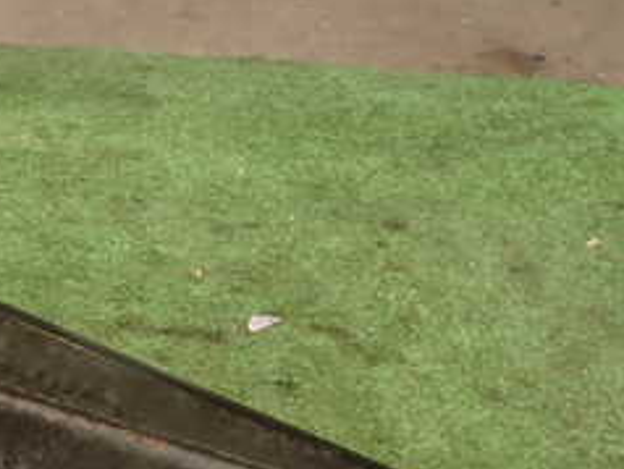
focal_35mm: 63
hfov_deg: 30.2
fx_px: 1137
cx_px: 157
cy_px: 537
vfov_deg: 21.9
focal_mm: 4.5
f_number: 2.8
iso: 100
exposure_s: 1/160
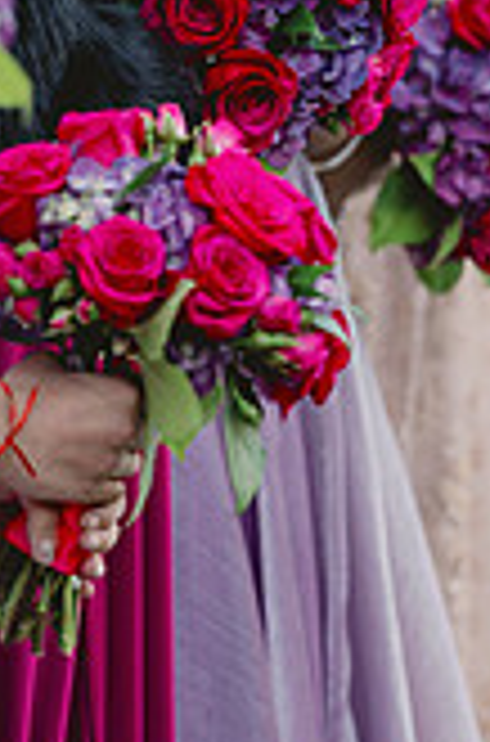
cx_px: 232
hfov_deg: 2.5
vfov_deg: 3.8
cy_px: 274
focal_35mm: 547
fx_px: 11238
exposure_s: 1/400
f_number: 2.8
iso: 500
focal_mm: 200
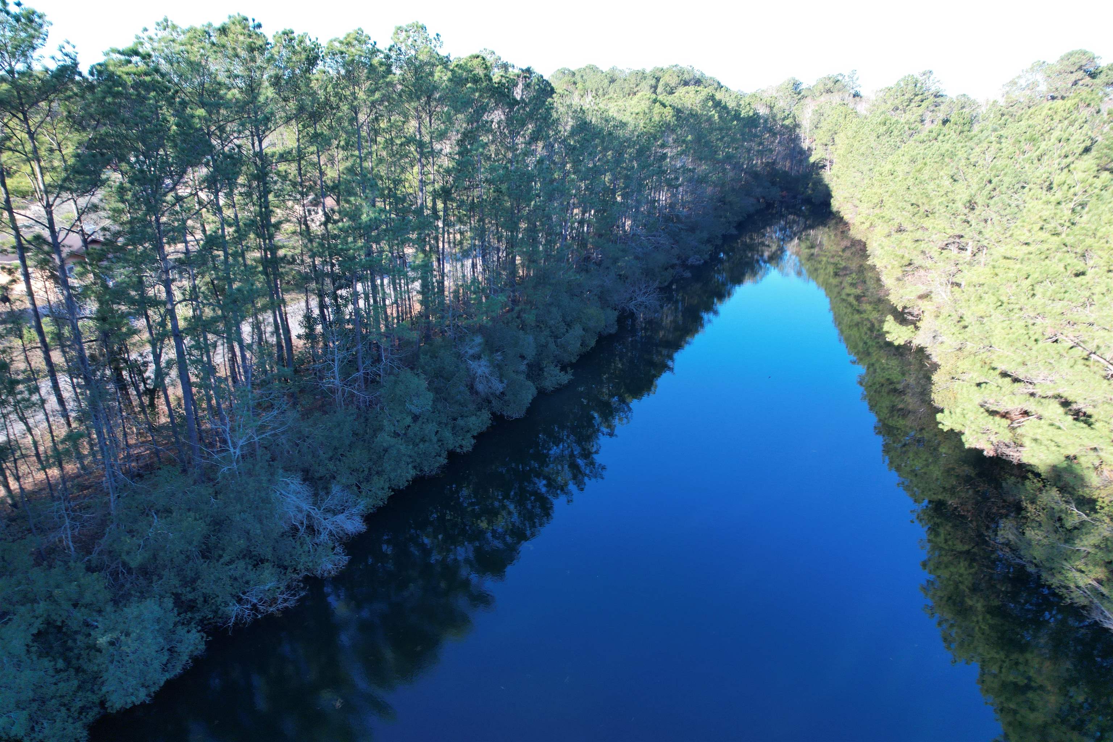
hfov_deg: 78.6
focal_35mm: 22
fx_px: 680
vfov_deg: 57.2
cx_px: 556
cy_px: 371
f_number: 2.8
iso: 100
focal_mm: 8.38
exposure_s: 1/240
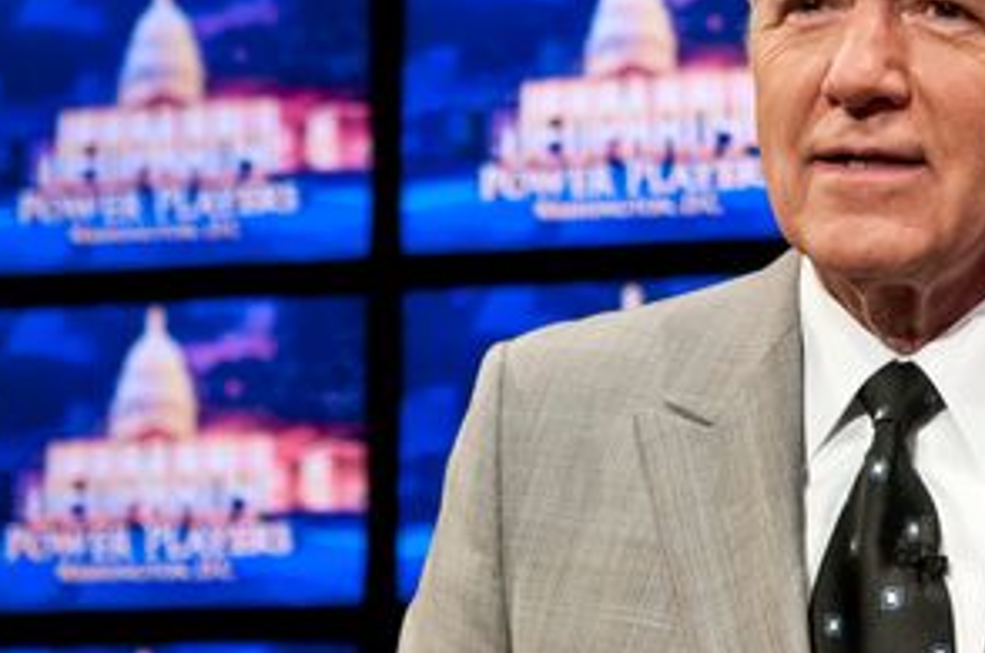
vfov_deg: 14.0
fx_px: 2650
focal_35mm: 97
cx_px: 794
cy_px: 114
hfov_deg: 20.8
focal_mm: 38
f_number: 3.2
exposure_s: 1/200
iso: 640
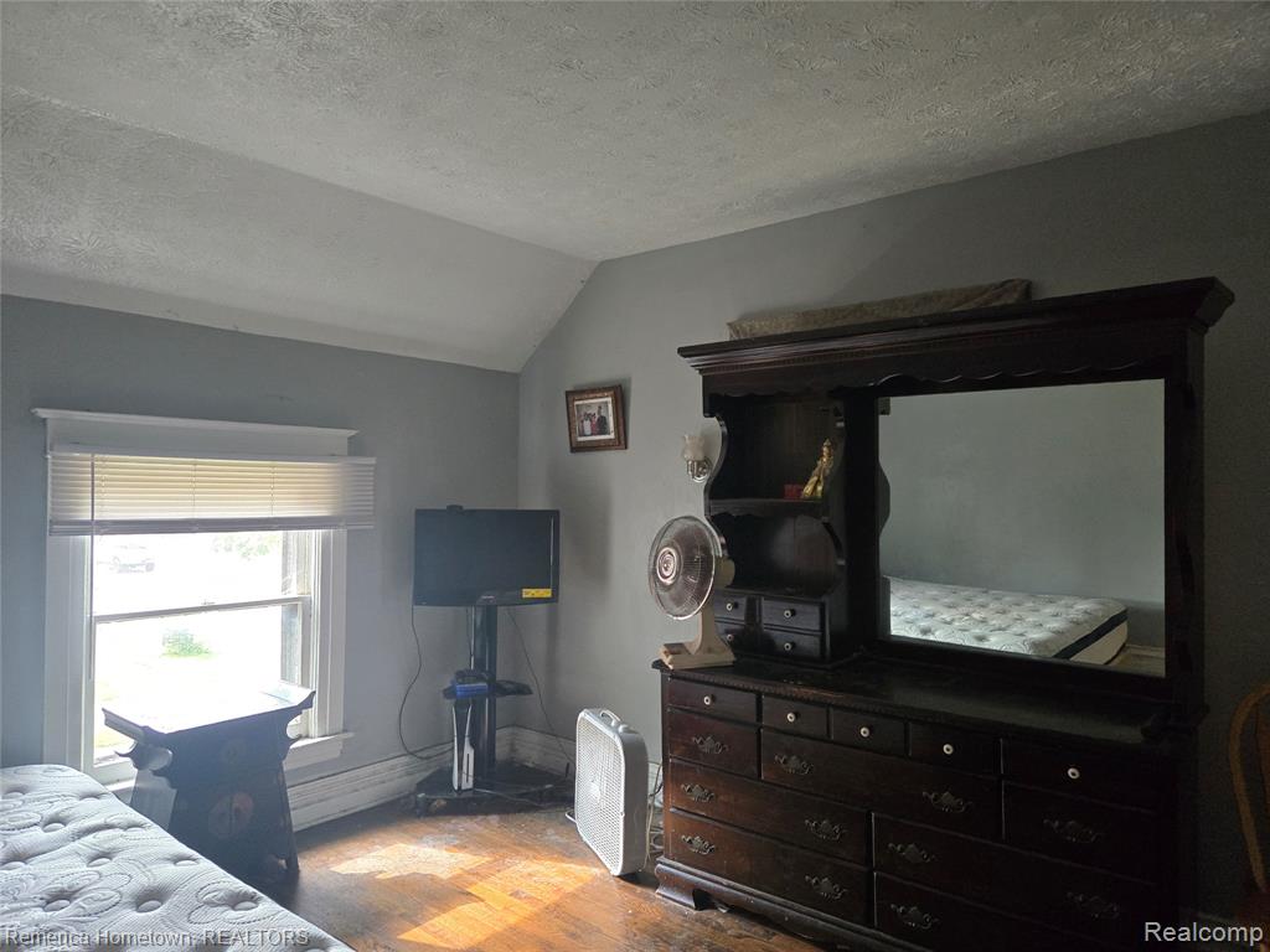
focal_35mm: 23
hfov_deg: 73.9
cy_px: 476
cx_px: 635
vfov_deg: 58.9
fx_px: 844
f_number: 1.8
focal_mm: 5.4
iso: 800
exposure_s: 1/120
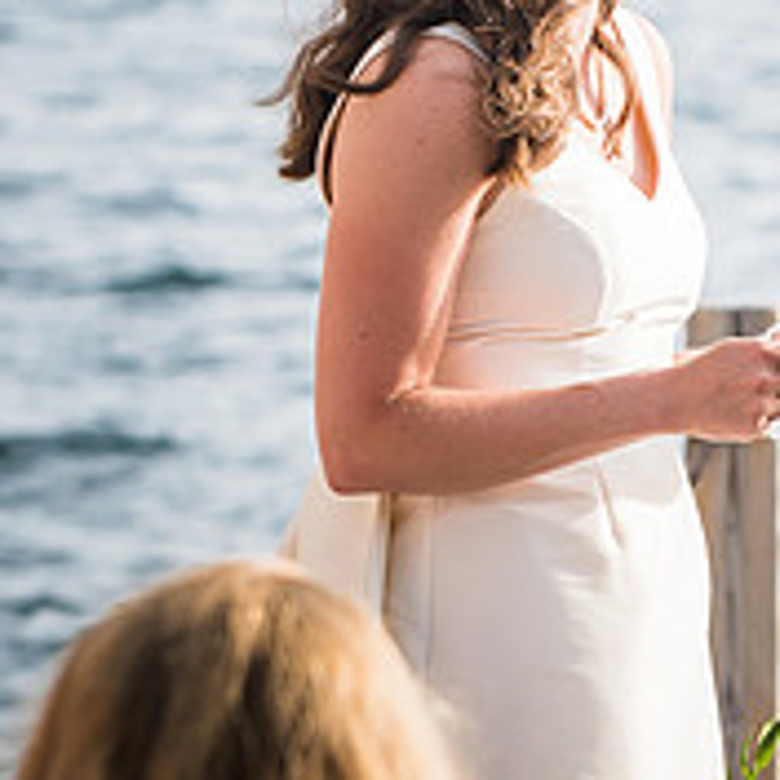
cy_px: -2
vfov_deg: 4.6
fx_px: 9636
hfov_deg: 4.6
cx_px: 1241
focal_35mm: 378
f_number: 4
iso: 200
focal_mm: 90
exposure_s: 1/800
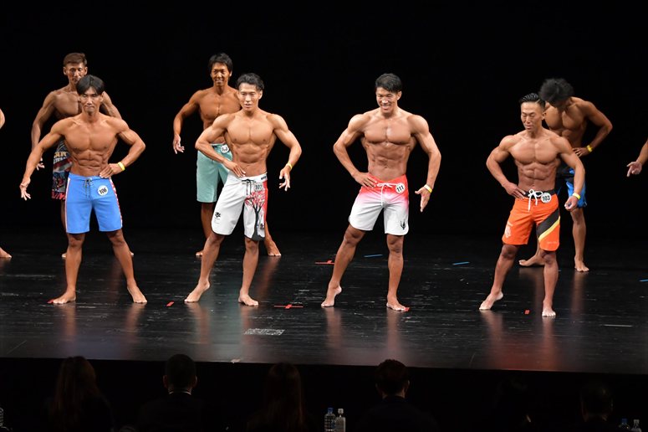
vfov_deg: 8.2
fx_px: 3023
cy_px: 216
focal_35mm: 168
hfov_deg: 12.2
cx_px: 324
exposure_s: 1/400
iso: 3200
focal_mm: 112
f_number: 5.6
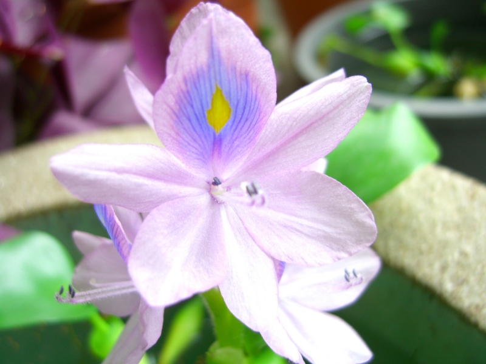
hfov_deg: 49.0
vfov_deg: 37.7
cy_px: 182
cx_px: 243
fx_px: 534
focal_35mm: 38
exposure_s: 1/60
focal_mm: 7.9
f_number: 2.8
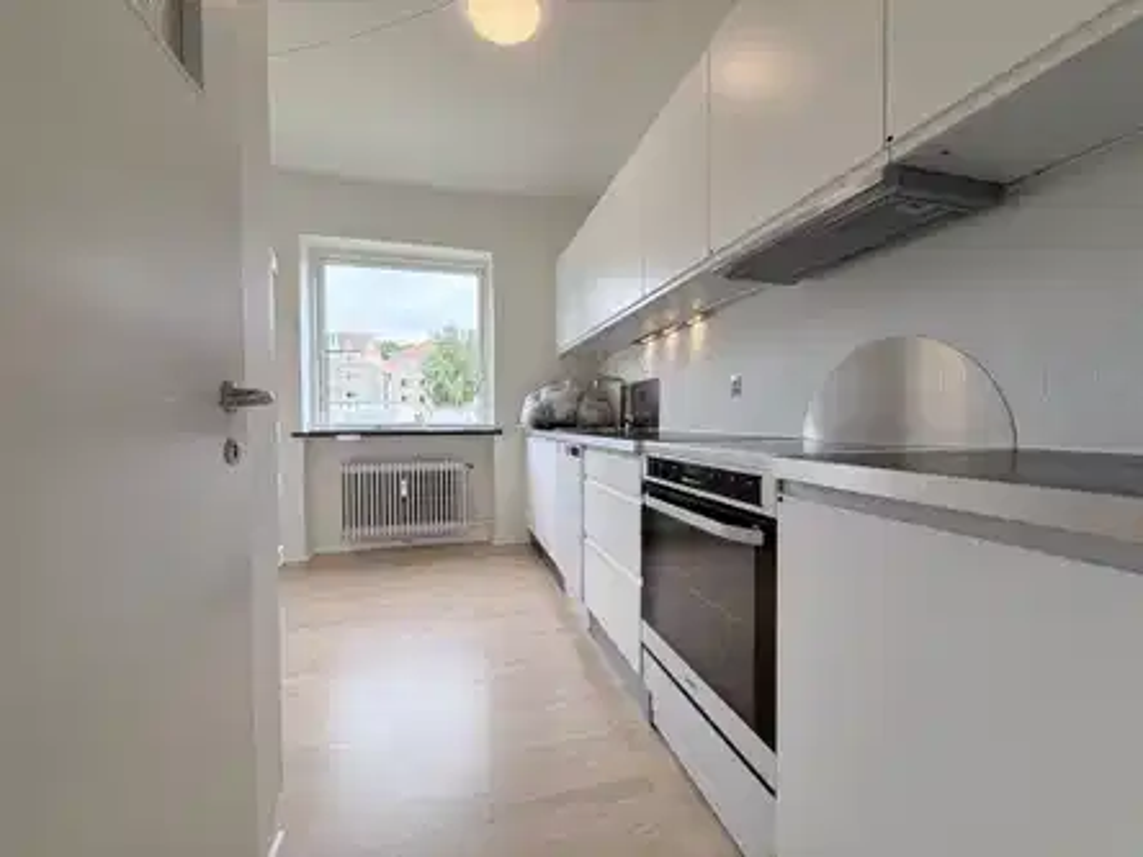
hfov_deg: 102.1
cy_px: 428
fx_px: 462
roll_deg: -0.3
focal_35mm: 14
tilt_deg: -0.5
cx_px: 572
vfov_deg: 85.7
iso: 64
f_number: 2.2
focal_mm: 2.22
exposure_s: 1/216
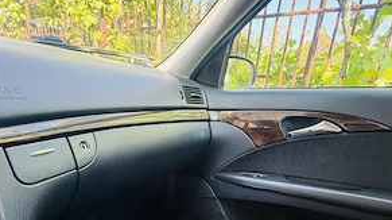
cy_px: 166
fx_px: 218
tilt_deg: -18.9
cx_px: 197
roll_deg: -4.9
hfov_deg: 83.9
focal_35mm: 21
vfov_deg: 51.1
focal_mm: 2.22
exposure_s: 1/99
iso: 320
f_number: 2.2
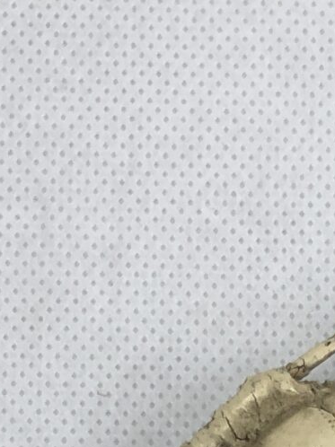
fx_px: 1860
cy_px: 811
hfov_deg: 9.8
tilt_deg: -86.4
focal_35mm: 144
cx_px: 592
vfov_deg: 12.5
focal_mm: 3.99
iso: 25
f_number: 1.8
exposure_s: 1/100
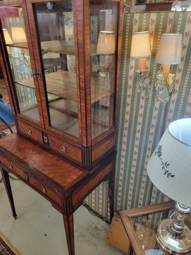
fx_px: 191
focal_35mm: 26
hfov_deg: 53.1
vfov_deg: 67.3
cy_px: 128
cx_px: 96
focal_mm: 5.4
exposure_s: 1/50
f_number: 1.8
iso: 160
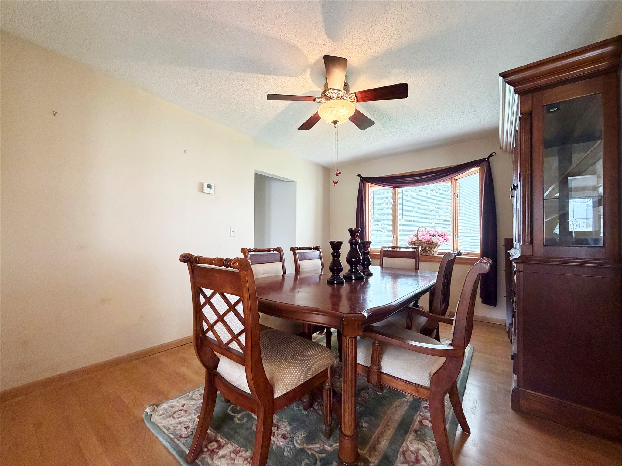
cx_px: 311
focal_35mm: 14
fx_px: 252
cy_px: 233
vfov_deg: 85.7
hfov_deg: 102.1
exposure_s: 1/60
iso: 320
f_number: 2.2
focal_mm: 2.22
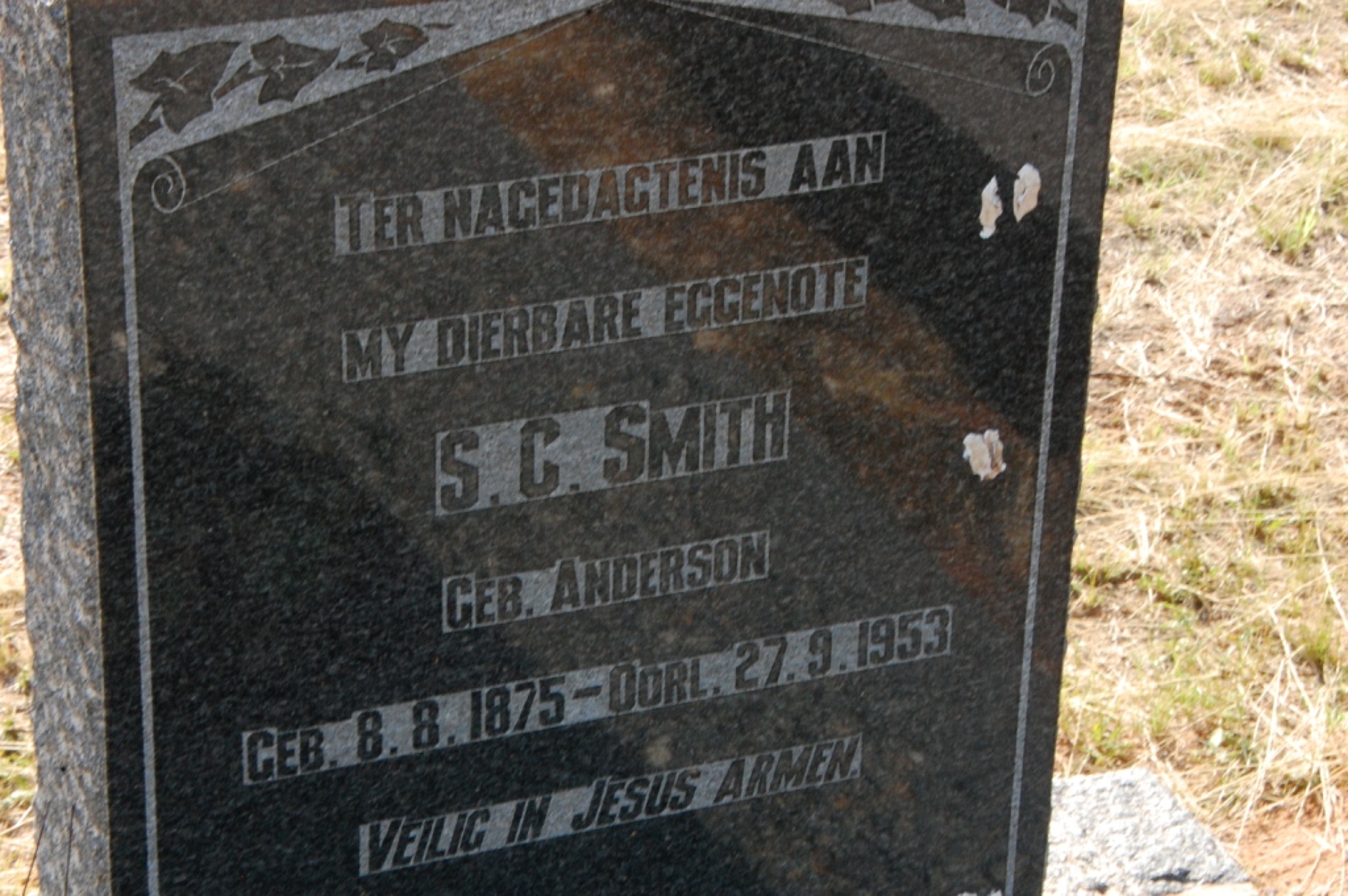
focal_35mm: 105
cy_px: 448
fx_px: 3928
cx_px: 674
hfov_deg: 19.5
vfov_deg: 13.0
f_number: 22
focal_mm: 70
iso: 900
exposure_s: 1/30
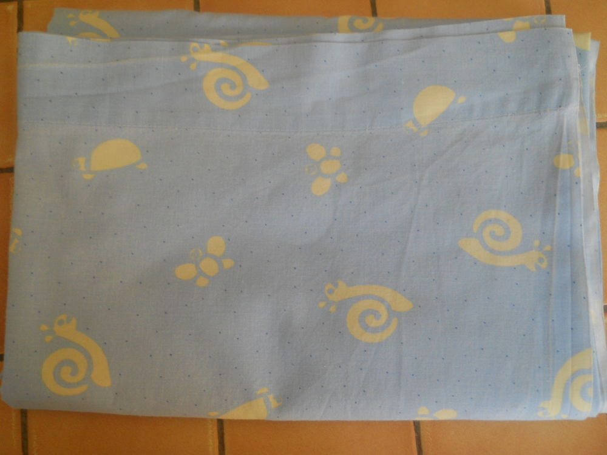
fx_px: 719
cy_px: 228
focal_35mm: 41
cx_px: 304
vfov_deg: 35.1
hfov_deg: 45.8
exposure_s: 1/30
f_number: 3.1
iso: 125
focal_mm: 6.72
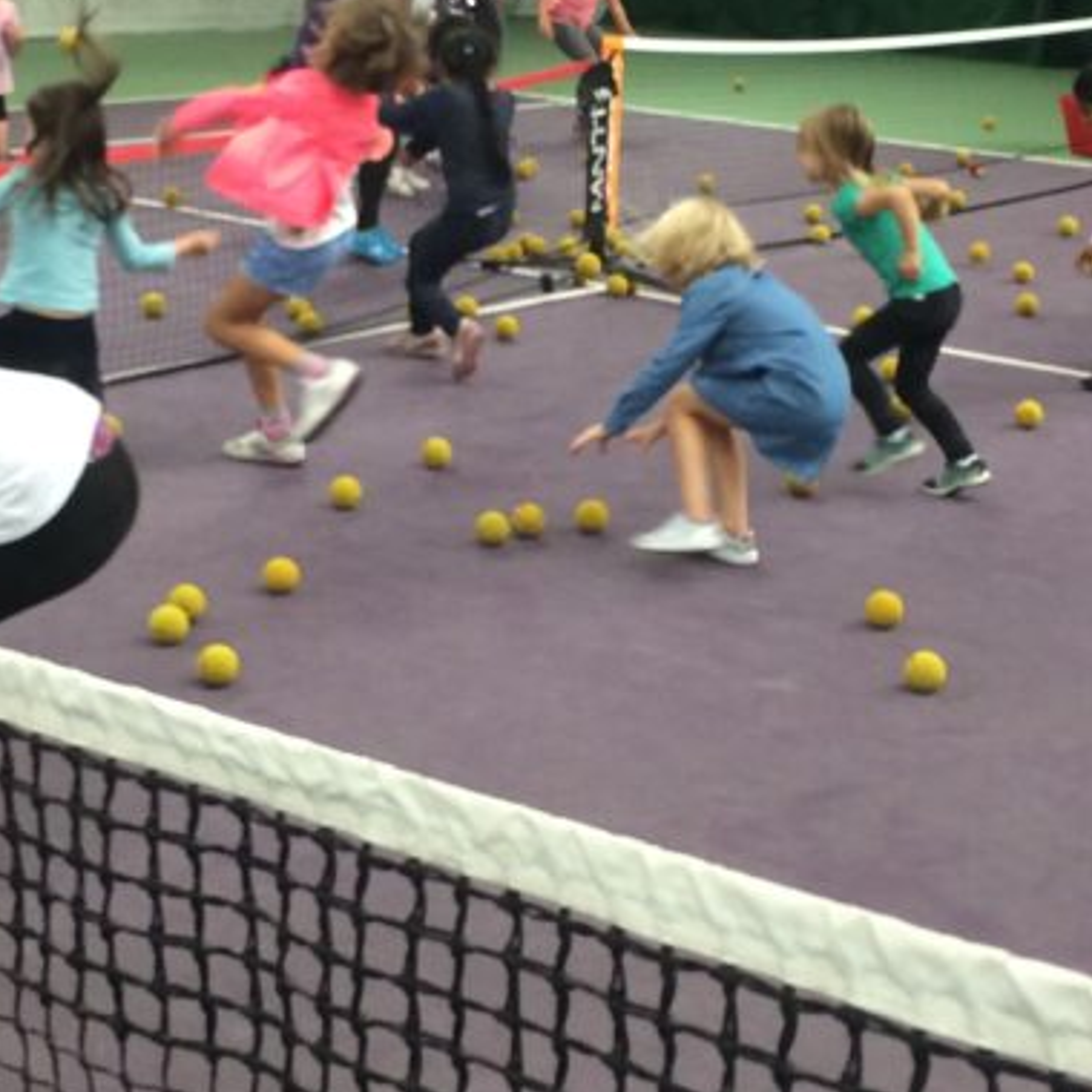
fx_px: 2463
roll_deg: -1.3
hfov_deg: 24.9
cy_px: 394
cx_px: 359
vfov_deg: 24.9
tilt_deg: -14.0
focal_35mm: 69
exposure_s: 1/33
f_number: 2.2
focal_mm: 4.15
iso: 50
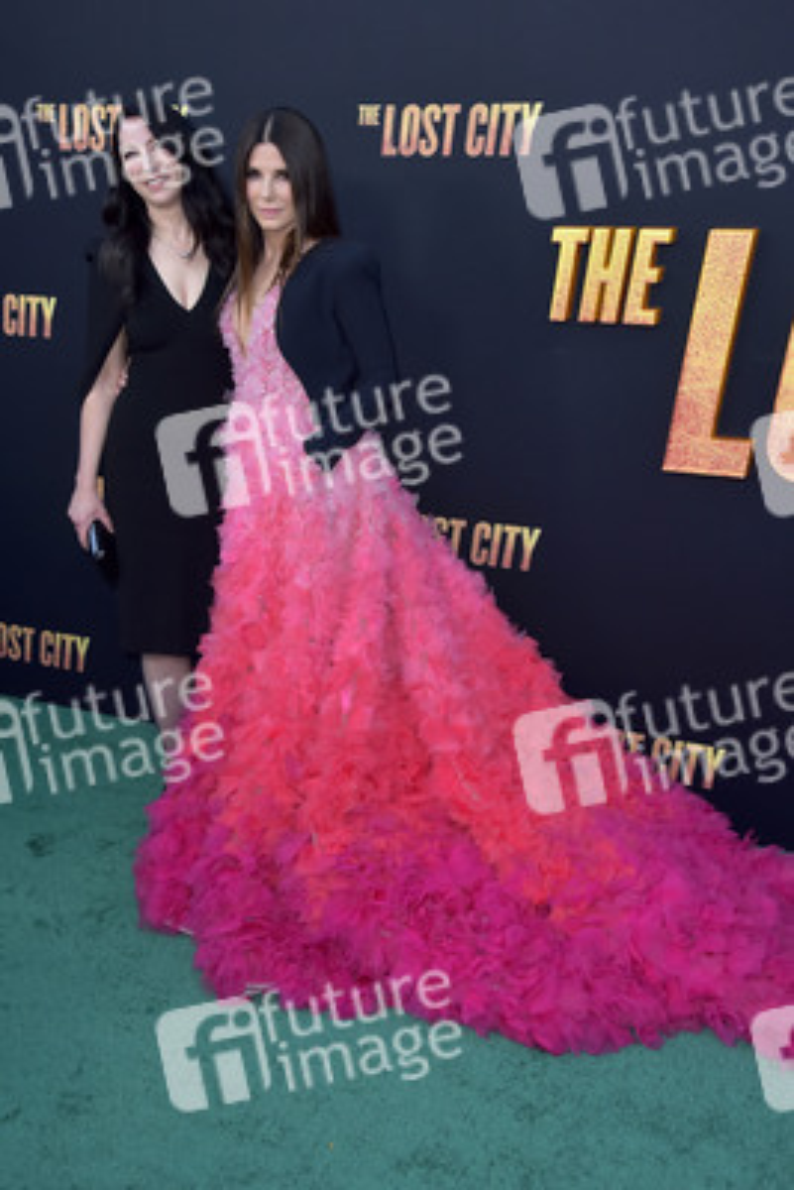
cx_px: 397
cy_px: 595
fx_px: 1653
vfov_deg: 39.6
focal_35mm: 50
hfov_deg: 27.0
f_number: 7.1
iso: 400
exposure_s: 1/250
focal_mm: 50
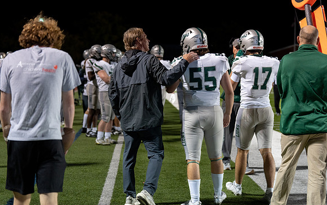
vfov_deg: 16.1
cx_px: 171
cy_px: 99
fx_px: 722
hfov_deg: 25.5
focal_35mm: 81
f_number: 2.8
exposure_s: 1/320
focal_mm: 70
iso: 1000
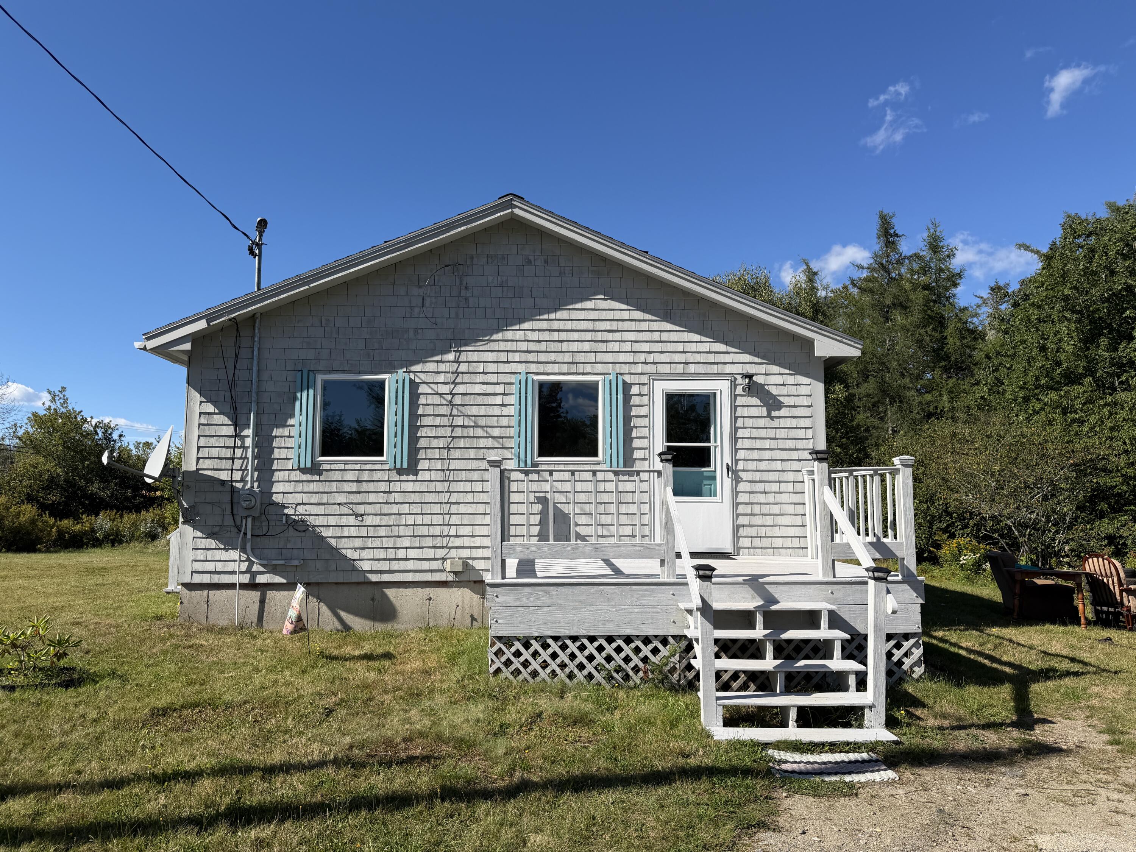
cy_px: 426
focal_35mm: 24
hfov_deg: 71.6
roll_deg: -0.1
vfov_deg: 56.8
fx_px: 788
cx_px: 568
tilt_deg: +4.8
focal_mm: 6.76
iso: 80
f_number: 1.78
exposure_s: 1/5319
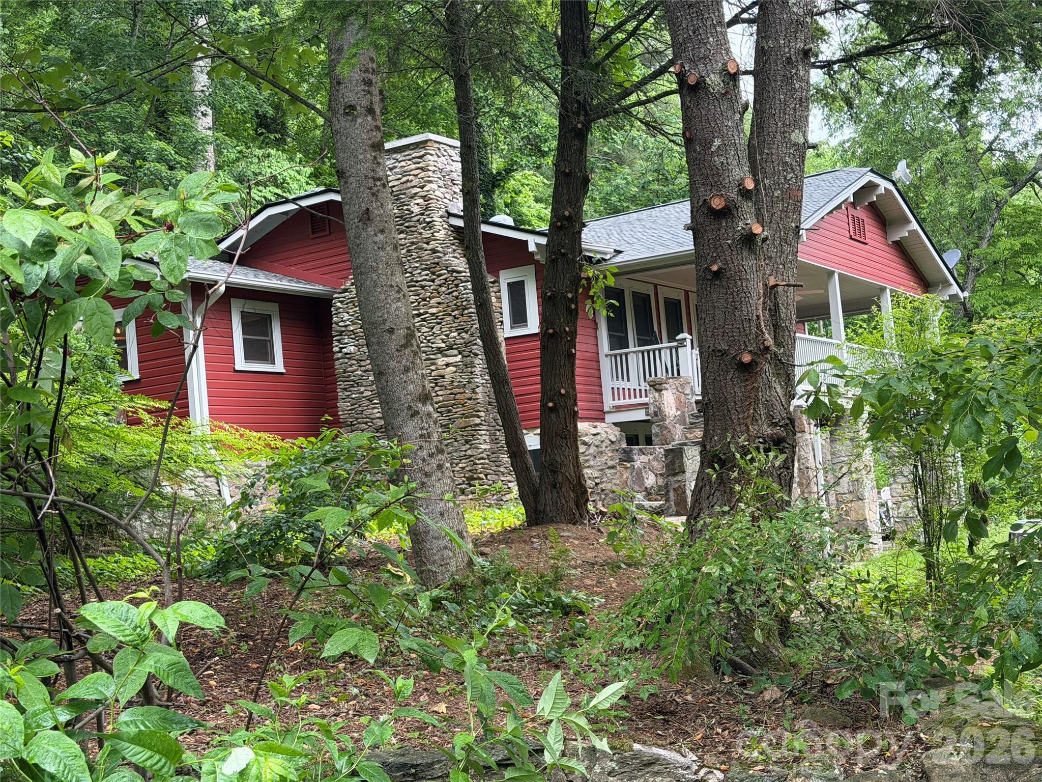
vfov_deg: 30.3
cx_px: 521
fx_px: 1445
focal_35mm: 48
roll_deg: +4.8
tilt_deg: +4.6
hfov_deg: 39.7
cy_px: 391
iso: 100
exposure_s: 1/193
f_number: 1.78
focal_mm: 6.76
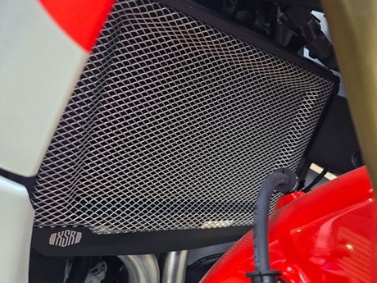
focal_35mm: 32
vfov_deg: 44.0
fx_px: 349
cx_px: 188
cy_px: 167
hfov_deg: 56.8
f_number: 1.7
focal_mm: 6.3
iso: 125
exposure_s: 1/180
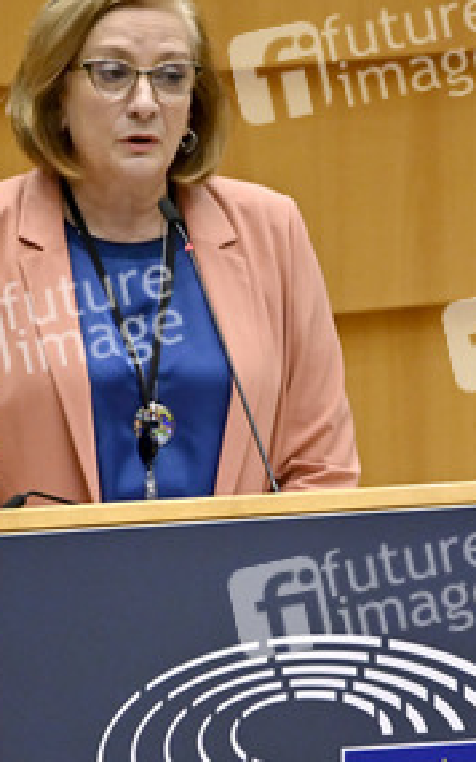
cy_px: 463
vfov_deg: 2.4
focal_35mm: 859
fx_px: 17838
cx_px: 123
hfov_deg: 1.5
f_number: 6.3
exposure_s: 1/500
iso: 4000
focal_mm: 600
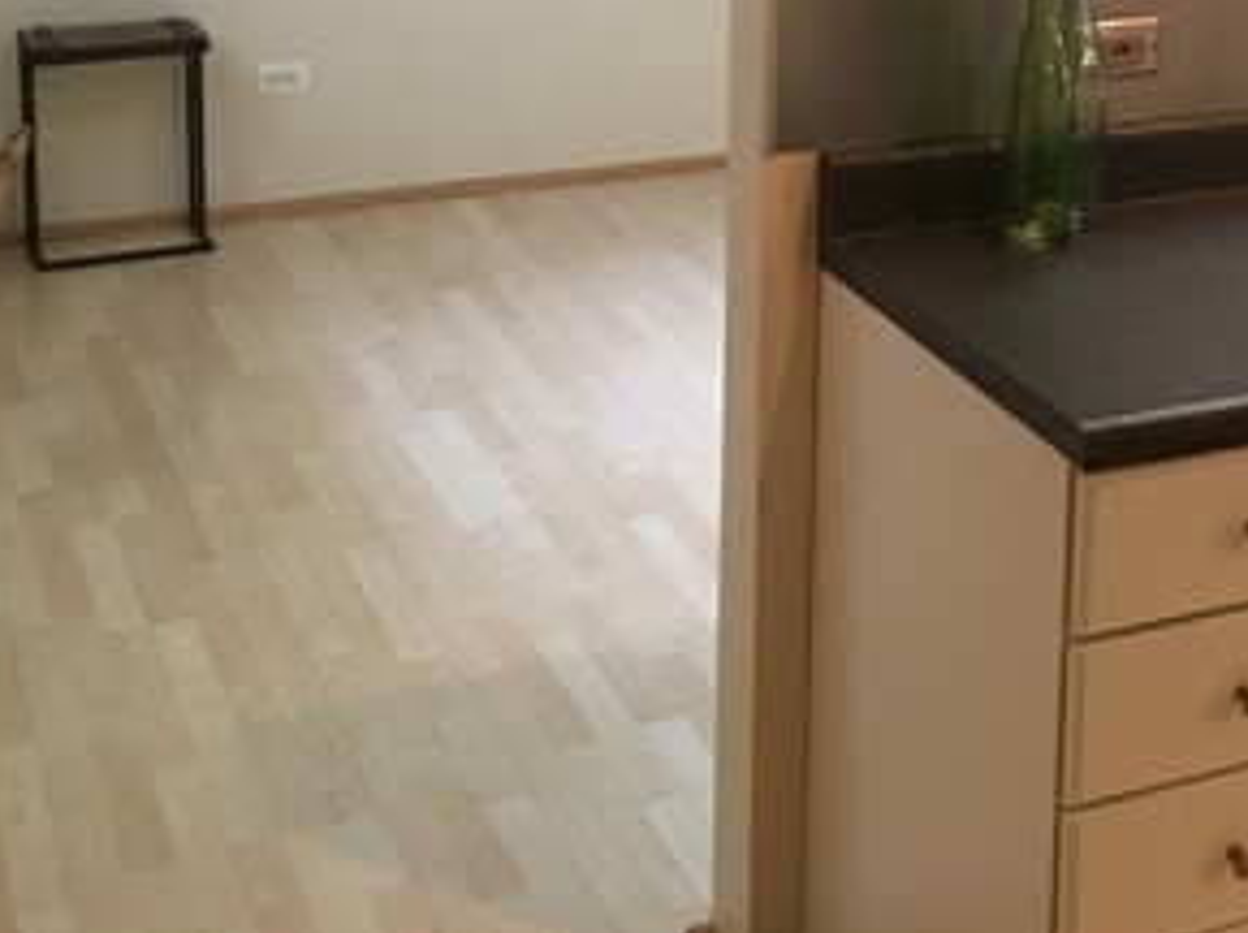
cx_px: 1112
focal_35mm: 67
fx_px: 2413
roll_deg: -2.9
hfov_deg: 28.0
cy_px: -134
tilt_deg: -7.1
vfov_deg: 20.7
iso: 80
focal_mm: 4.15
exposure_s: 1/10
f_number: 2.2
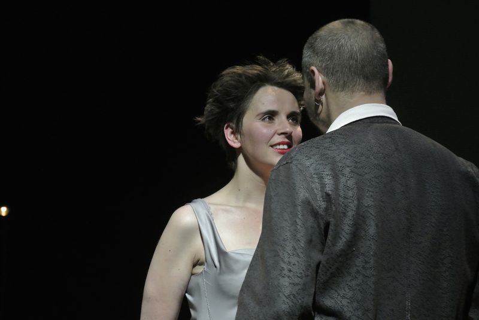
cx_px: 240
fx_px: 2663
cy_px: 160
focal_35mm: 200
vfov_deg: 6.9
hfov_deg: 10.3
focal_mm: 74.3
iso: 1400
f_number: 4.8
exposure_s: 1/80
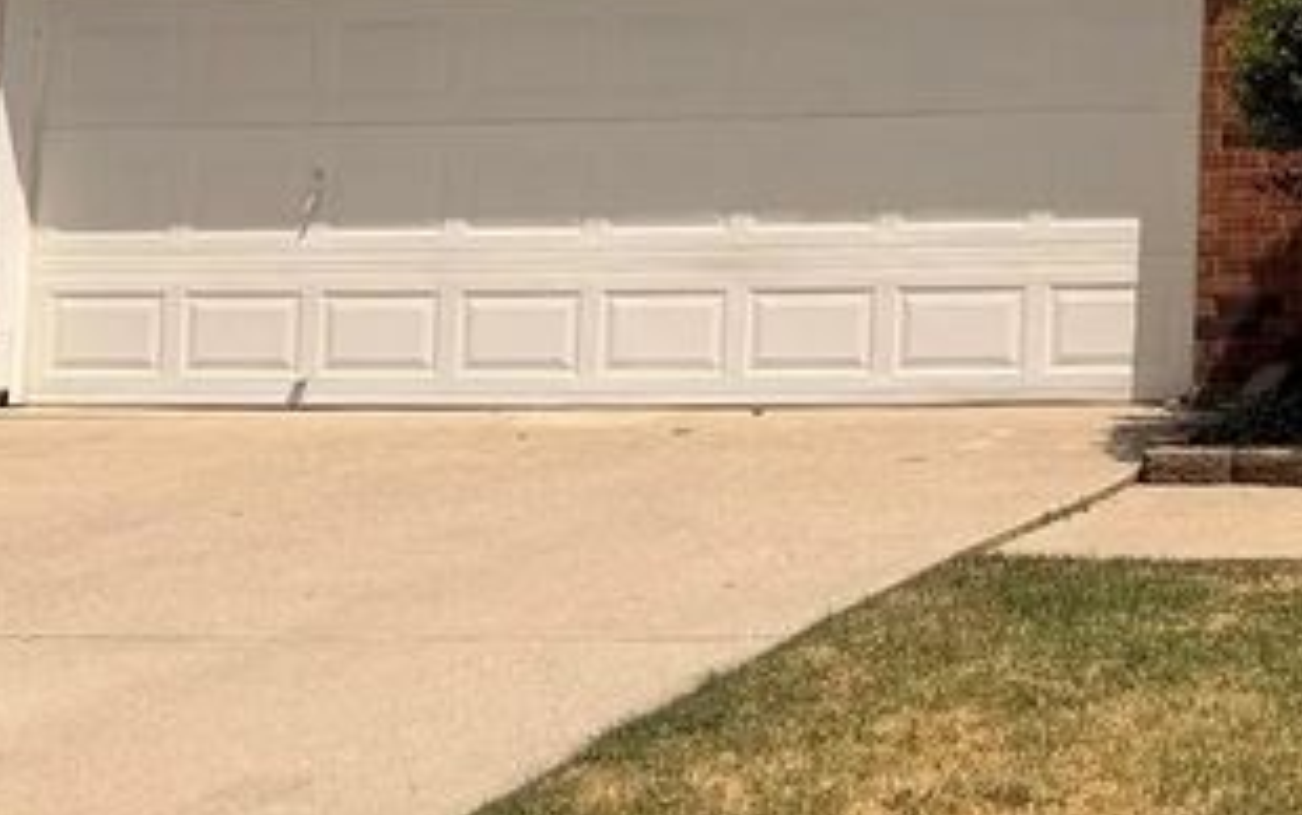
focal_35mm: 84
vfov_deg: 14.9
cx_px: 1722
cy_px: -252
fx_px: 2982
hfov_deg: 22.0
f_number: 1.78
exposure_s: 1/9091
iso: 80
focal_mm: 6.76
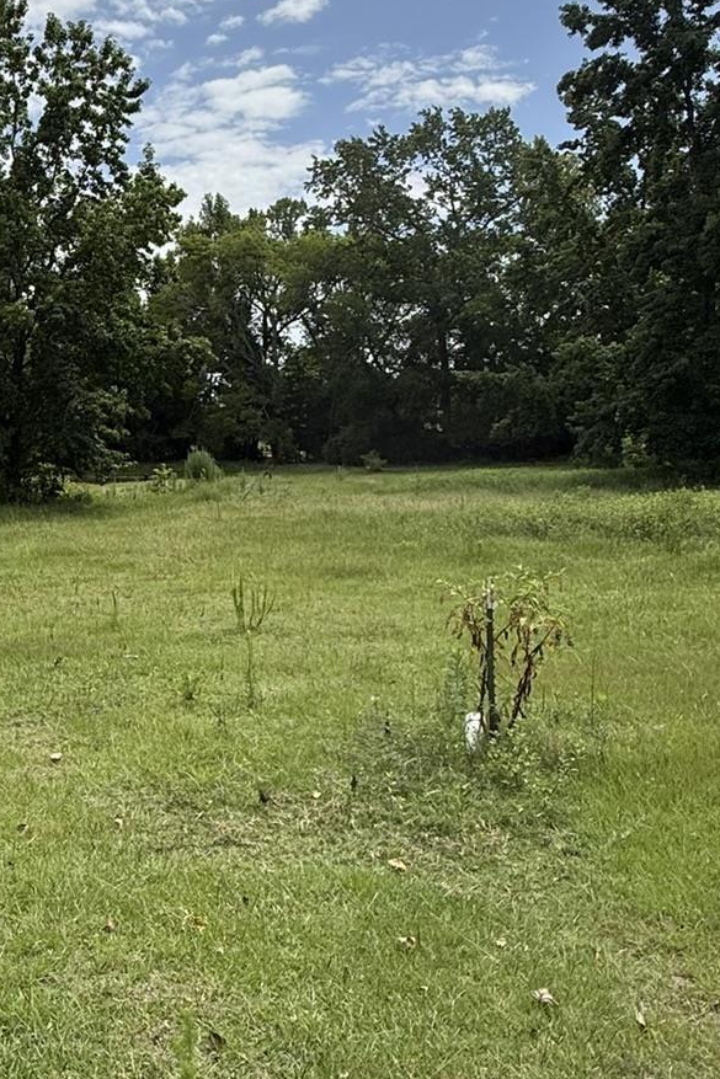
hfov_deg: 36.7
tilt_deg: -3.8
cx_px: 86
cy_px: 497
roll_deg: -2.1
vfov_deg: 55.7
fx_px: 1020
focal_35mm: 34
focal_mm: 2.22
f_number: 2.2
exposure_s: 1/1235
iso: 20
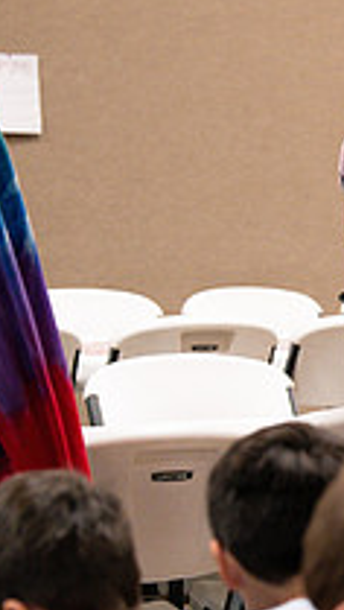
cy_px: 416
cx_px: 758
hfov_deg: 7.8
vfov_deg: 14.5
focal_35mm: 148
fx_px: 2393
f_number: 2.8
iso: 1000
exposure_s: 1/250
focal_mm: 51
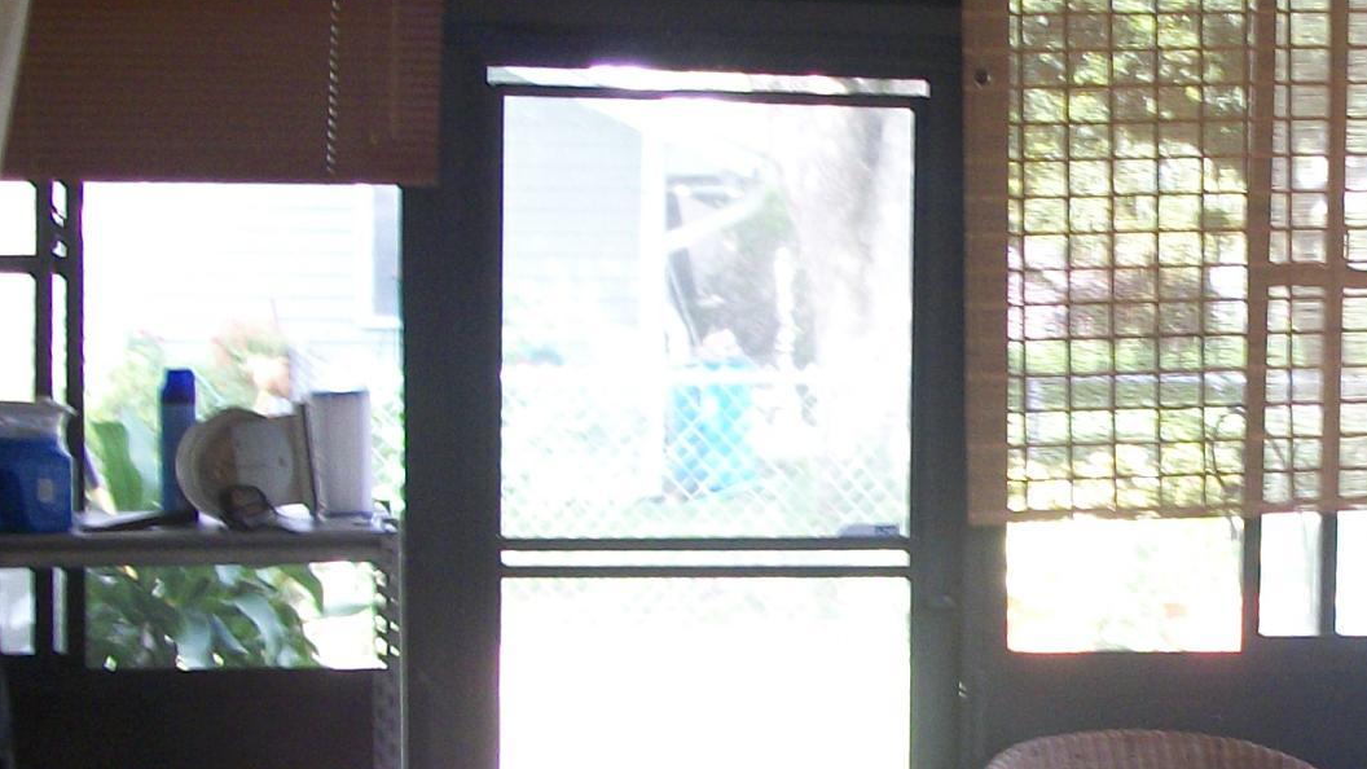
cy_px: 620
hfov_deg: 20.9
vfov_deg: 12.2
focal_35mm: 99
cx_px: 1361
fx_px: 3588
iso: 87
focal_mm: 5.7
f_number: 2.9
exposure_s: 1/30
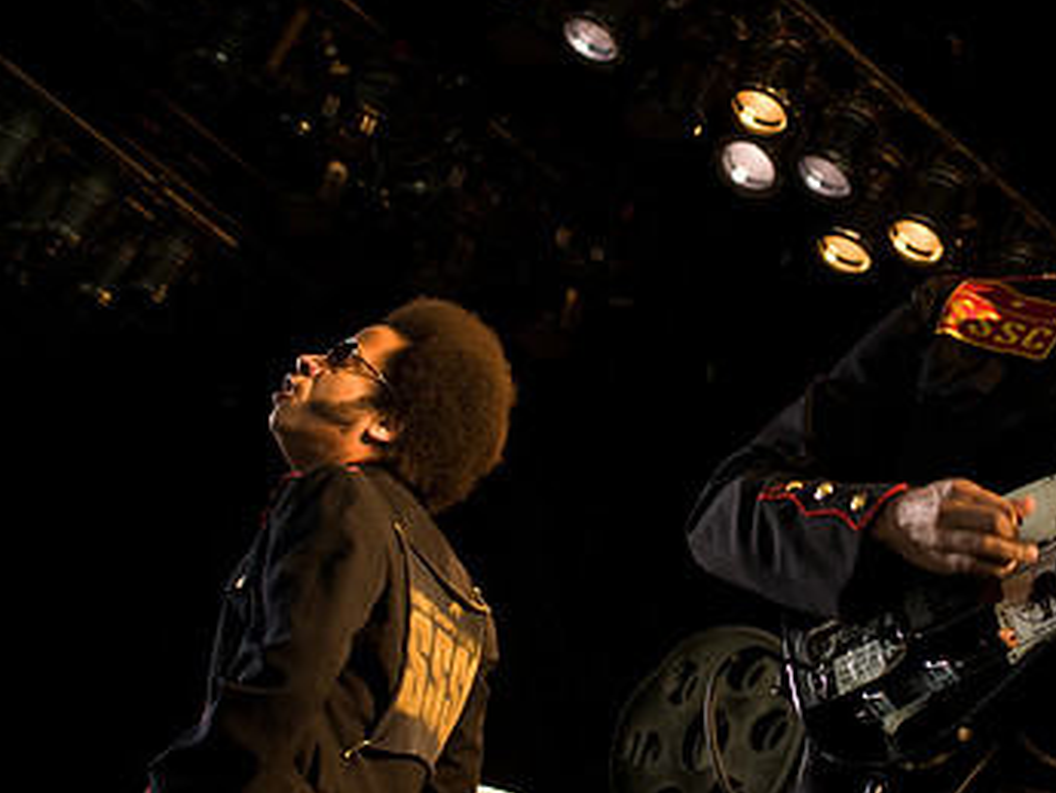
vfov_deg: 17.4
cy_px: 311
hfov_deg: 22.8
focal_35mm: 85
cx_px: 787
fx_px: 2588
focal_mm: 35
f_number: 4
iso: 800
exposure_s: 1/200
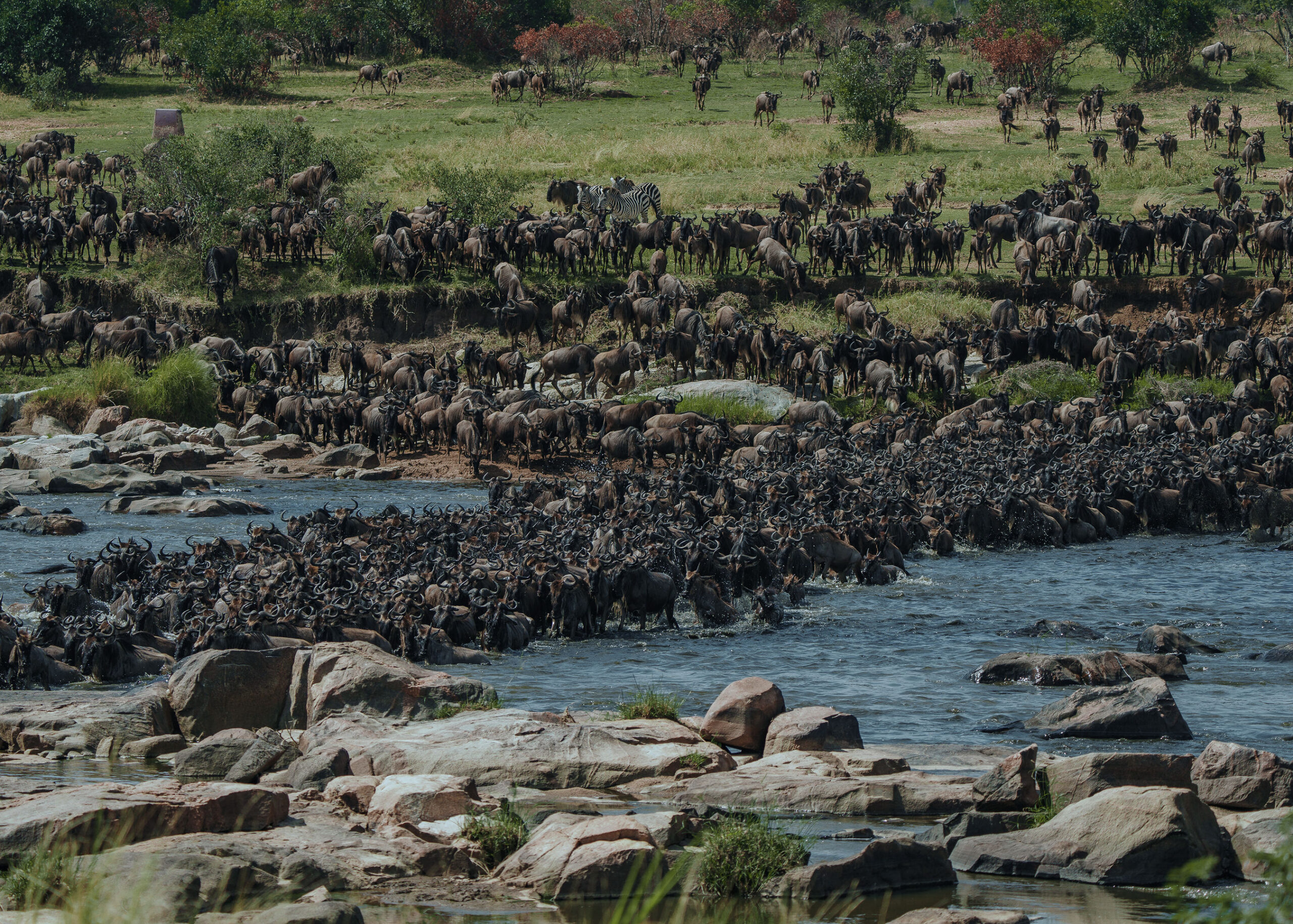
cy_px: 462
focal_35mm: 210
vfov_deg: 6.9
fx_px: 7696
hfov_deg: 9.6
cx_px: 653
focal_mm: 200
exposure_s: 1/1000
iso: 250
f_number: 5.6
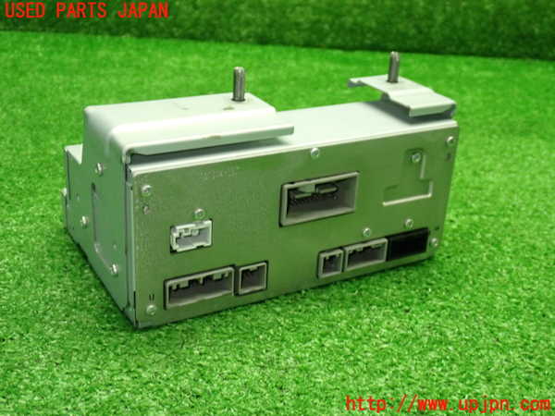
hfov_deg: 40.4
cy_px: 208
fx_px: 754
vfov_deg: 30.9
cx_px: 278
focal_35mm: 47
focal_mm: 8.4
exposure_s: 1/50
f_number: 3.1
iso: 640
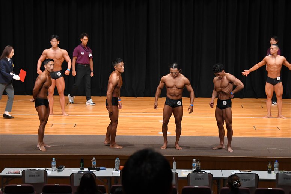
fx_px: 994
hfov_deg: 16.7
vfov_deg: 11.1
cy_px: 97
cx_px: 146
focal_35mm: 123
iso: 4000
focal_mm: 82
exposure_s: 1/400
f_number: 5.6
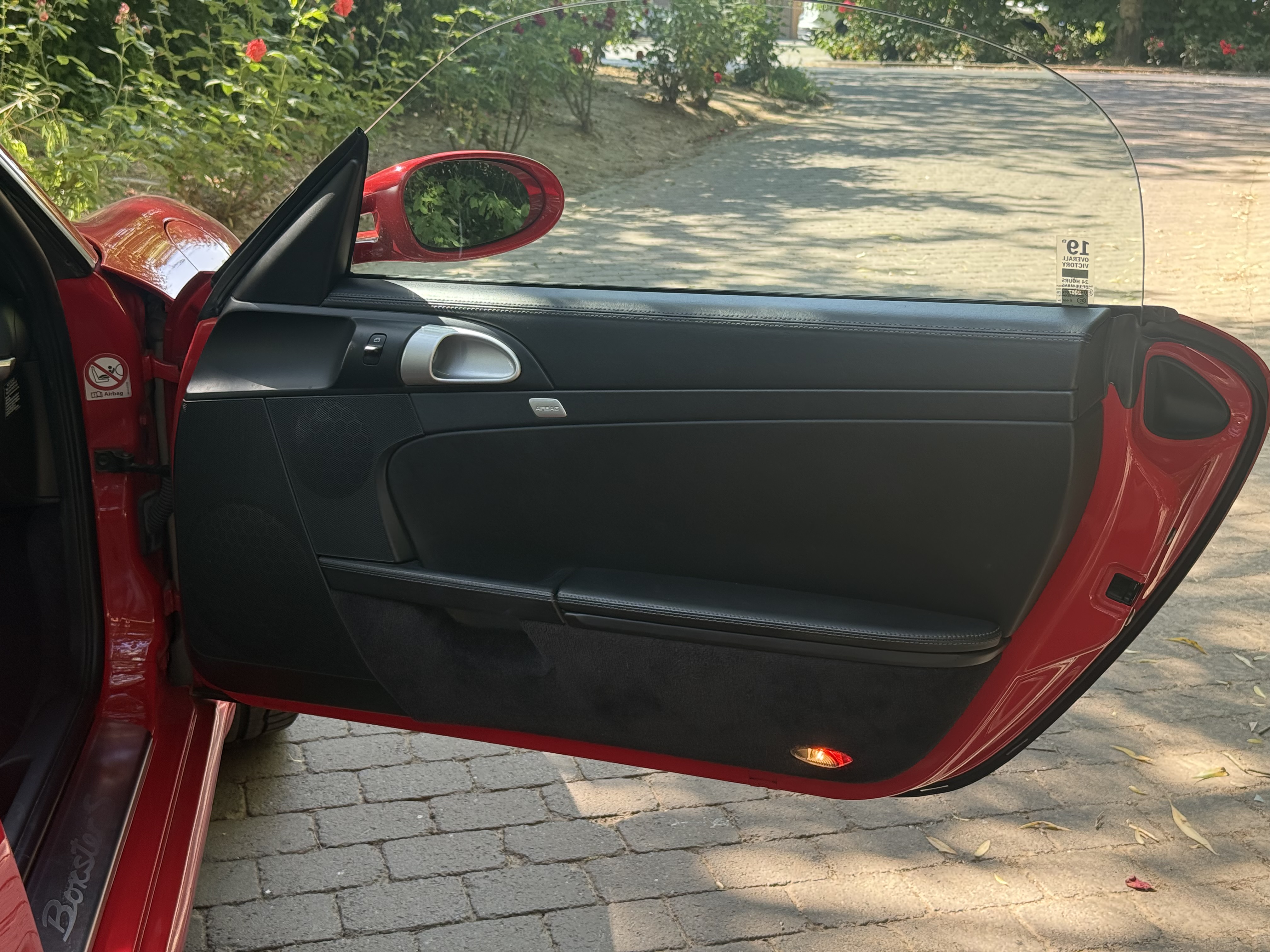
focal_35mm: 48
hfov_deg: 39.7
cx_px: 635
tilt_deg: -15.6
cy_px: 476
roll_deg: -1.9
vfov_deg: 30.3
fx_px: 1761
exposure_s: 1/242
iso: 125
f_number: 1.78
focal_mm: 6.76
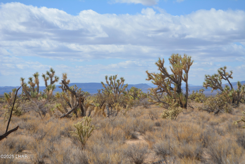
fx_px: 562
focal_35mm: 82
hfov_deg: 24.6
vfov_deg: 16.6
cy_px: 82
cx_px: 122
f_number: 7.1
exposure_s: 1/2000
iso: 400
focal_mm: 55
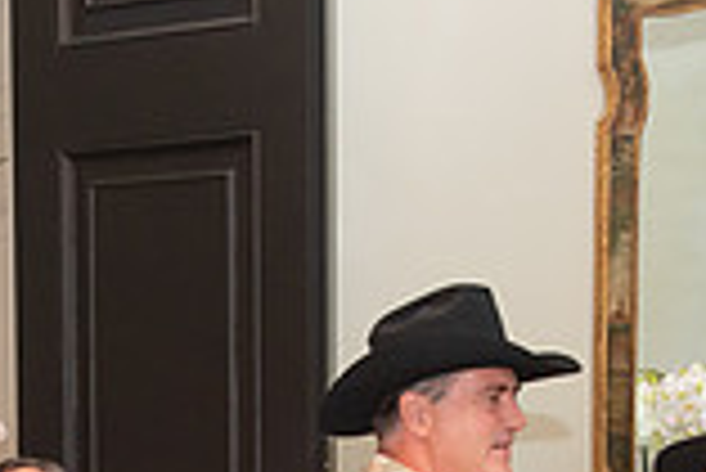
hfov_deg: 13.4
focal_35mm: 153
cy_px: 834
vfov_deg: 8.6
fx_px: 3003
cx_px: 414
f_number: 5.6
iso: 3200
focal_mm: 40
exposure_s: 1/100
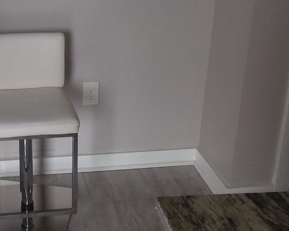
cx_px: 42
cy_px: 75
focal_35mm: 57
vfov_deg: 26.5
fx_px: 488
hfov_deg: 31.8
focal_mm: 2.47
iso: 50
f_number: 1.9
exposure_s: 1/120
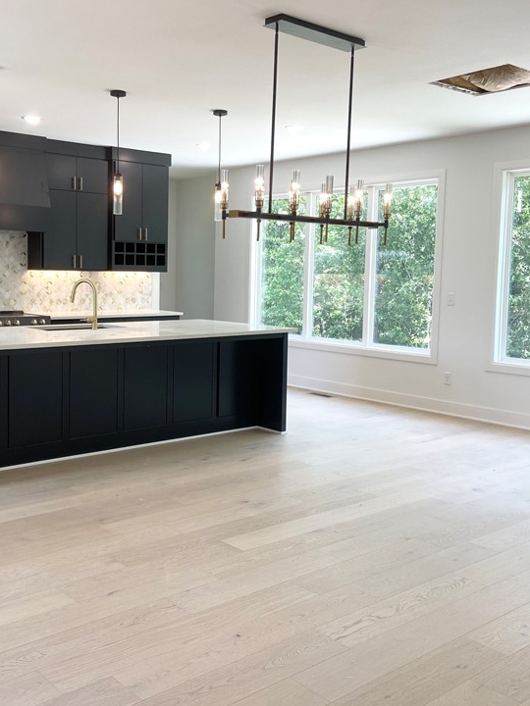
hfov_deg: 38.4
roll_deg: -1.1
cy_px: 333
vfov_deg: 50.1
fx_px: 755
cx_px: 201
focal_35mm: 37
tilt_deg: -4.9
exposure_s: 1/120
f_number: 1.8
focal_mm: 4.25
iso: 32
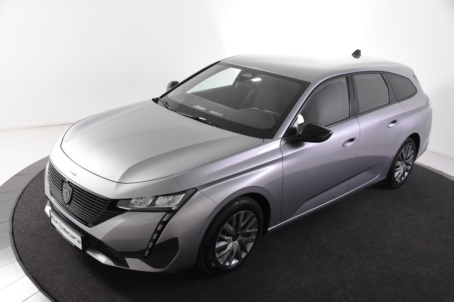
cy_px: 151
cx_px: 227
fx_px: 454
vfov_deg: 36.9
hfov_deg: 53.1
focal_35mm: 36
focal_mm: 24
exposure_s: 1/80
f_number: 4.5
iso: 1600
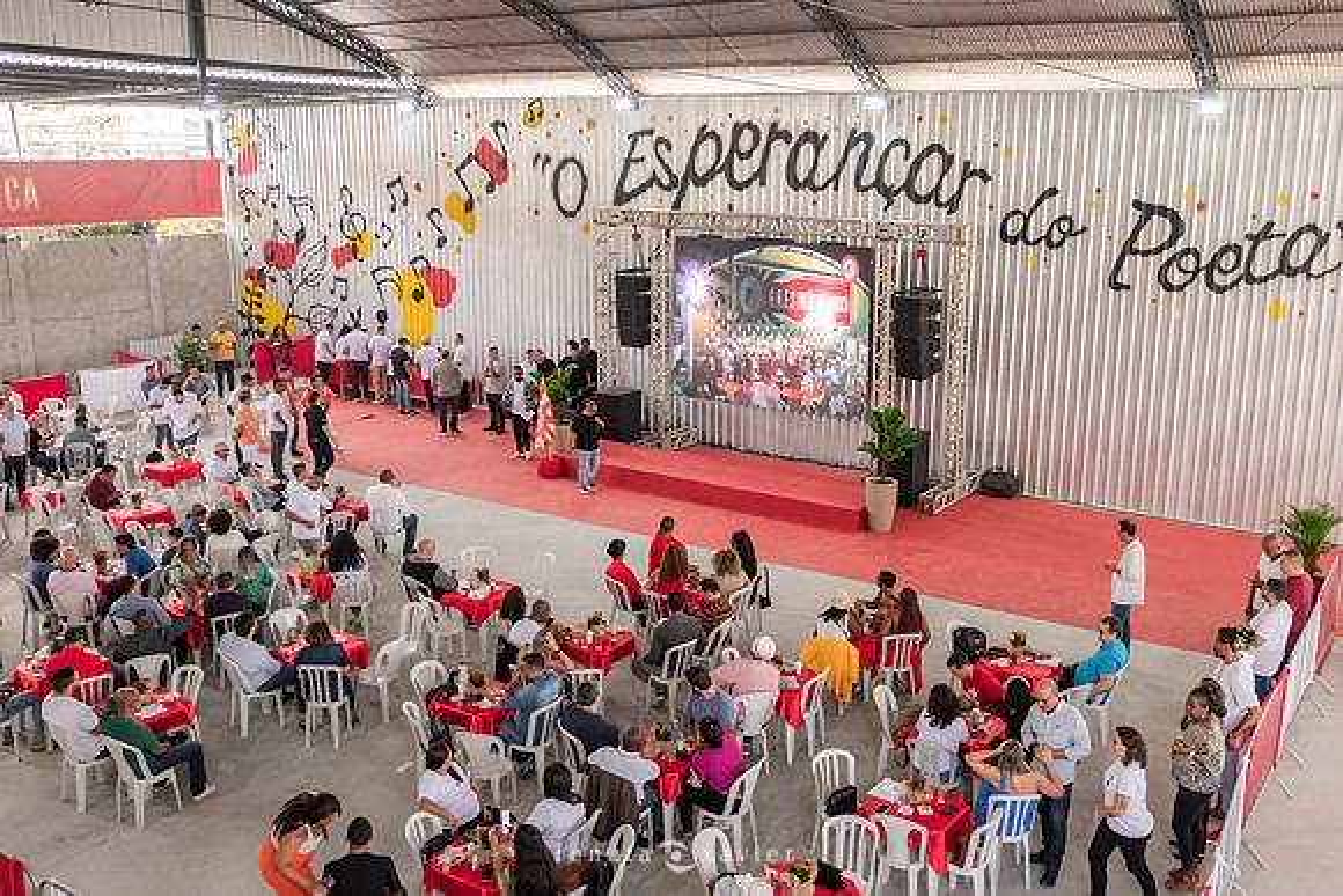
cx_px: 713
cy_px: 421
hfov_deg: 55.8
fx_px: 1267
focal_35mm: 34
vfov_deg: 38.9
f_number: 2.8
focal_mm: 21.3
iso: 800
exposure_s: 1/250
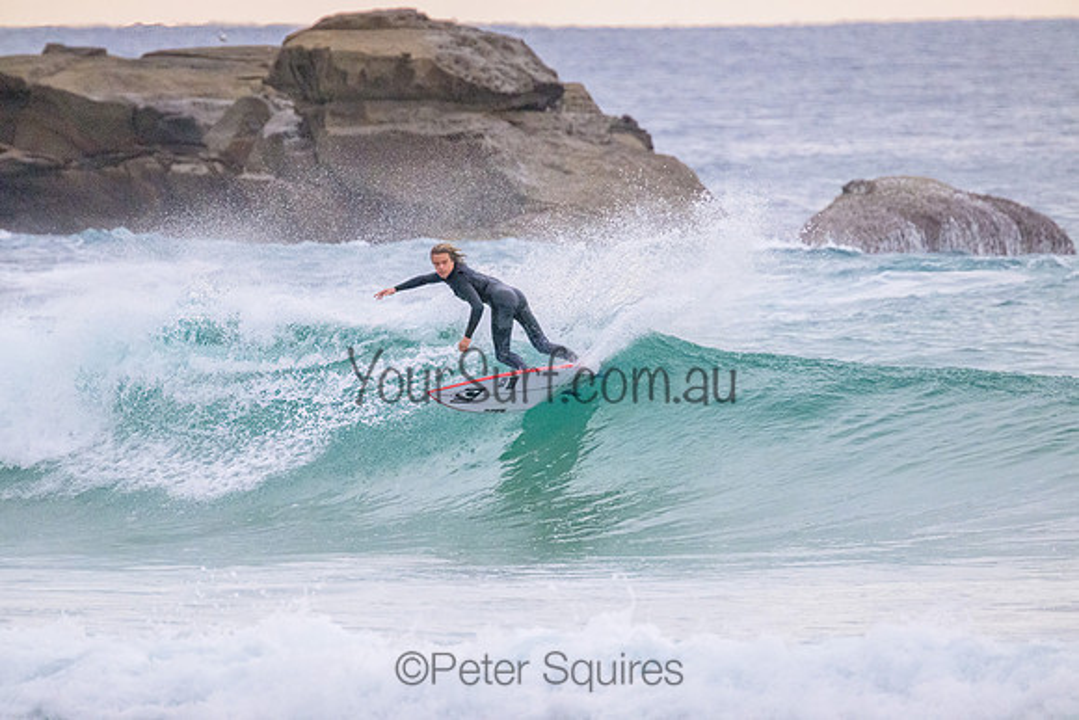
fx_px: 23982
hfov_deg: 2.6
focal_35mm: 800
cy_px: 360
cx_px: 540
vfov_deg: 1.7
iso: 12800
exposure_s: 1/640
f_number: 11
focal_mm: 800
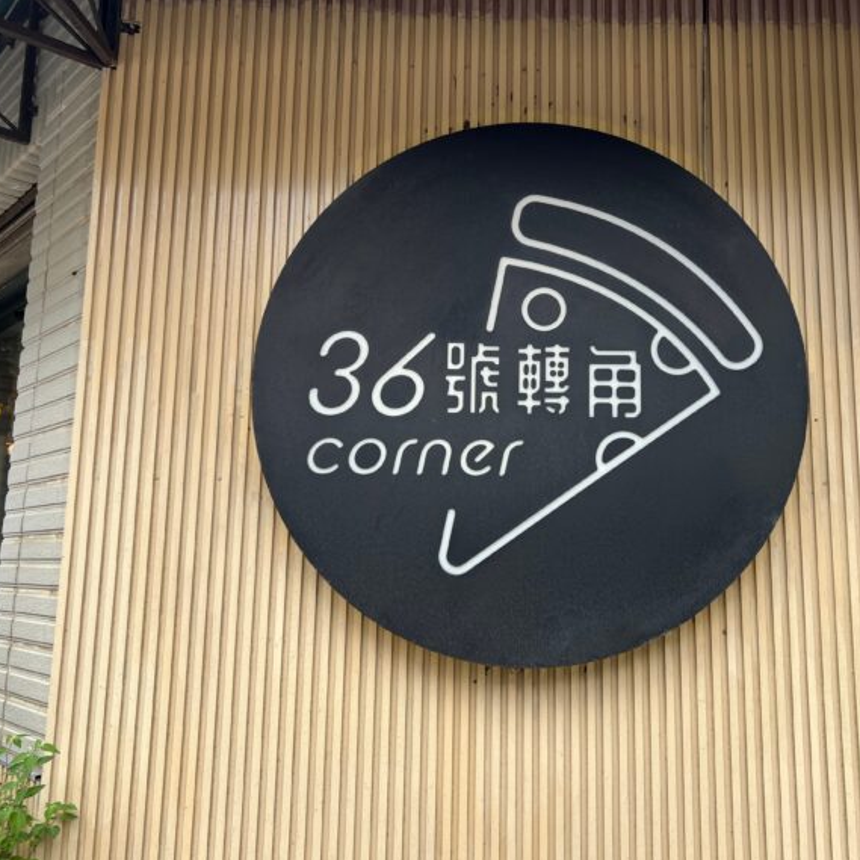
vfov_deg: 52.5
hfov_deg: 52.1
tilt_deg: +10.8
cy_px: 434
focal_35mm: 31
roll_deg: -0.4
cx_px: 524
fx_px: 871
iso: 50
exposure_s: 1/1147
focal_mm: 5.7
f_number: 1.5
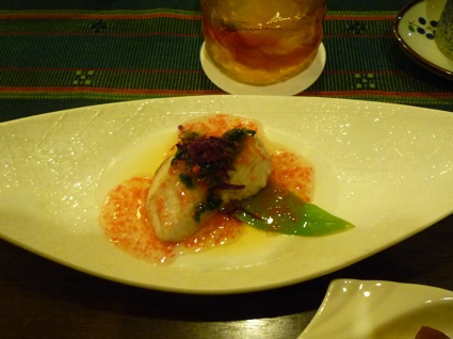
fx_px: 484
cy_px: 170
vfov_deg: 38.6
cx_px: 226
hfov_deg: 50.2
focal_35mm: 37
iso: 400
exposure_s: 1/8
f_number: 2.8
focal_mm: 4.4
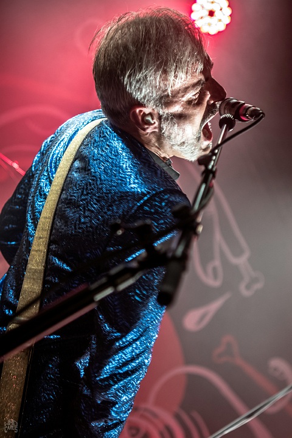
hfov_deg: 18.2
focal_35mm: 75
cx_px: 146
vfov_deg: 27.0
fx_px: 912
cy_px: 219
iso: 400
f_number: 2.8
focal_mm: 50
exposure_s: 1/100
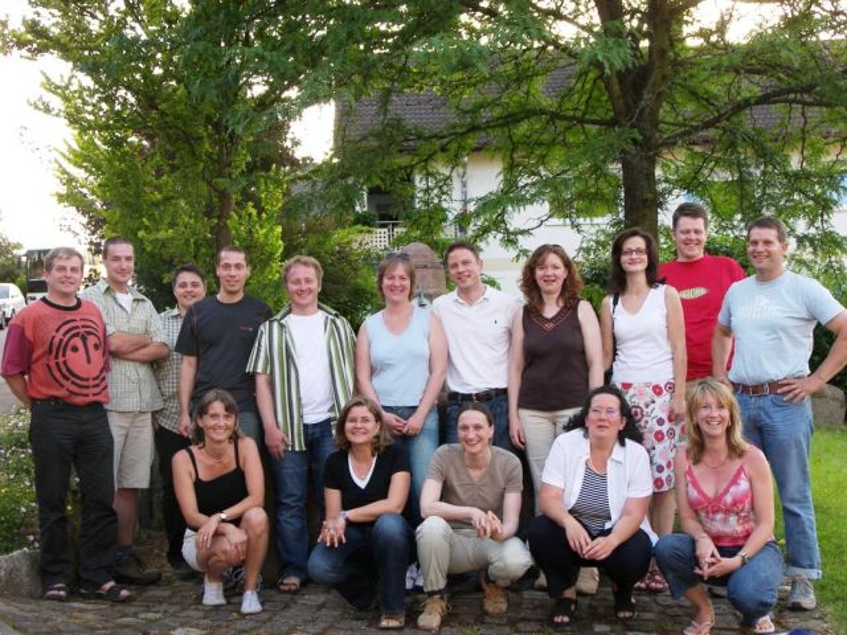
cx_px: 424
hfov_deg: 38.9
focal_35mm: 49
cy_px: 318
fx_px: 1199
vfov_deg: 29.7
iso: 50
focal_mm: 10.2
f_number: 3.6
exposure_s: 1/60
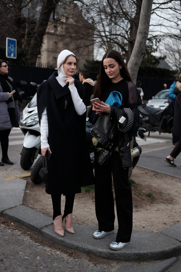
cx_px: 90
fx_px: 400
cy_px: 136
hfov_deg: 25.5
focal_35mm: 53
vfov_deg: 37.5
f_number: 2
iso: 250
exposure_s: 1/2000
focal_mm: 35
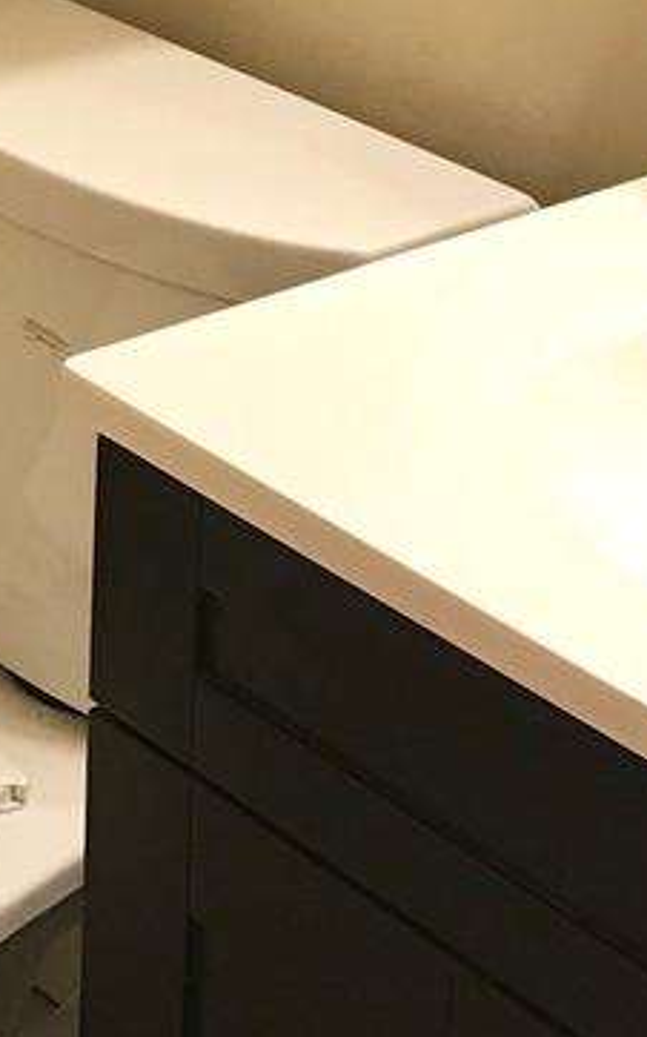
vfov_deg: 16.1
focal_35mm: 126
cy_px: -100
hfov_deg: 10.2
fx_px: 3558
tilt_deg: -16.8
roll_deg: -0.7
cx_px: -183
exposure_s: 1/20
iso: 40
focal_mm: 3.99
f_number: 1.8
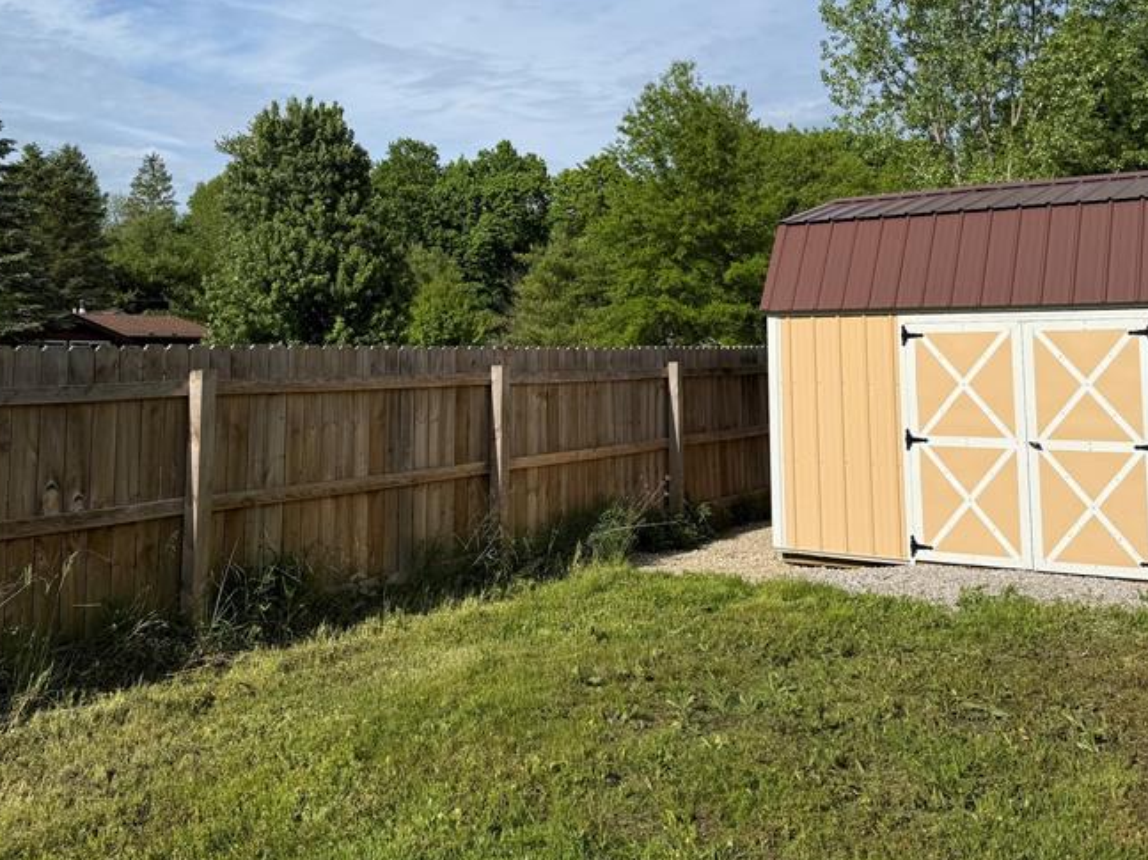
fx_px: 1260
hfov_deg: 49.0
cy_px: 225
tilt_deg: +7.6
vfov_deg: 36.9
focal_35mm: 38
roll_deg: +0.7
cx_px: 570
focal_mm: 6.76
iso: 80
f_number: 1.78
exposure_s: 1/7353
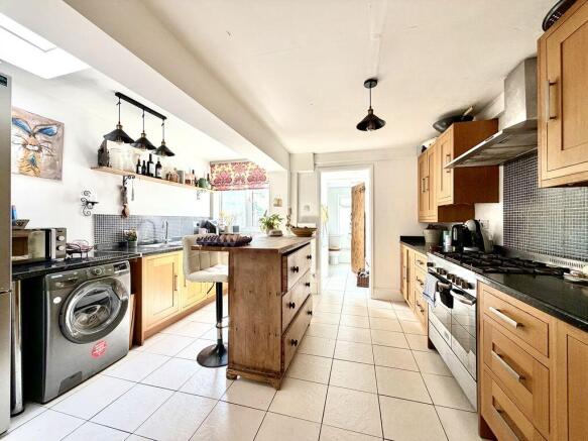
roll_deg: -0.5
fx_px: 238
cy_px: 220
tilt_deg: -0.1
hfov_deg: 102.1
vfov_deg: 85.7
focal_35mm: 14
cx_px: 294
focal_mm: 2.22
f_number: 2.2
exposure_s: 1/121
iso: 80
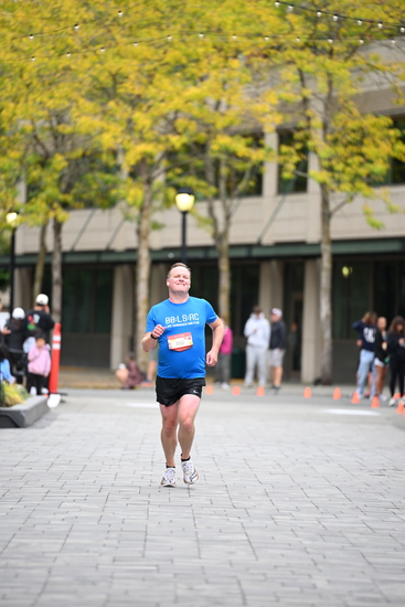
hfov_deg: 6.9
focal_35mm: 200
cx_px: 202
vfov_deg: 10.3
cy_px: 304
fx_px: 3373
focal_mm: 200
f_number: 2.8
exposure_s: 1/1600
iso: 640
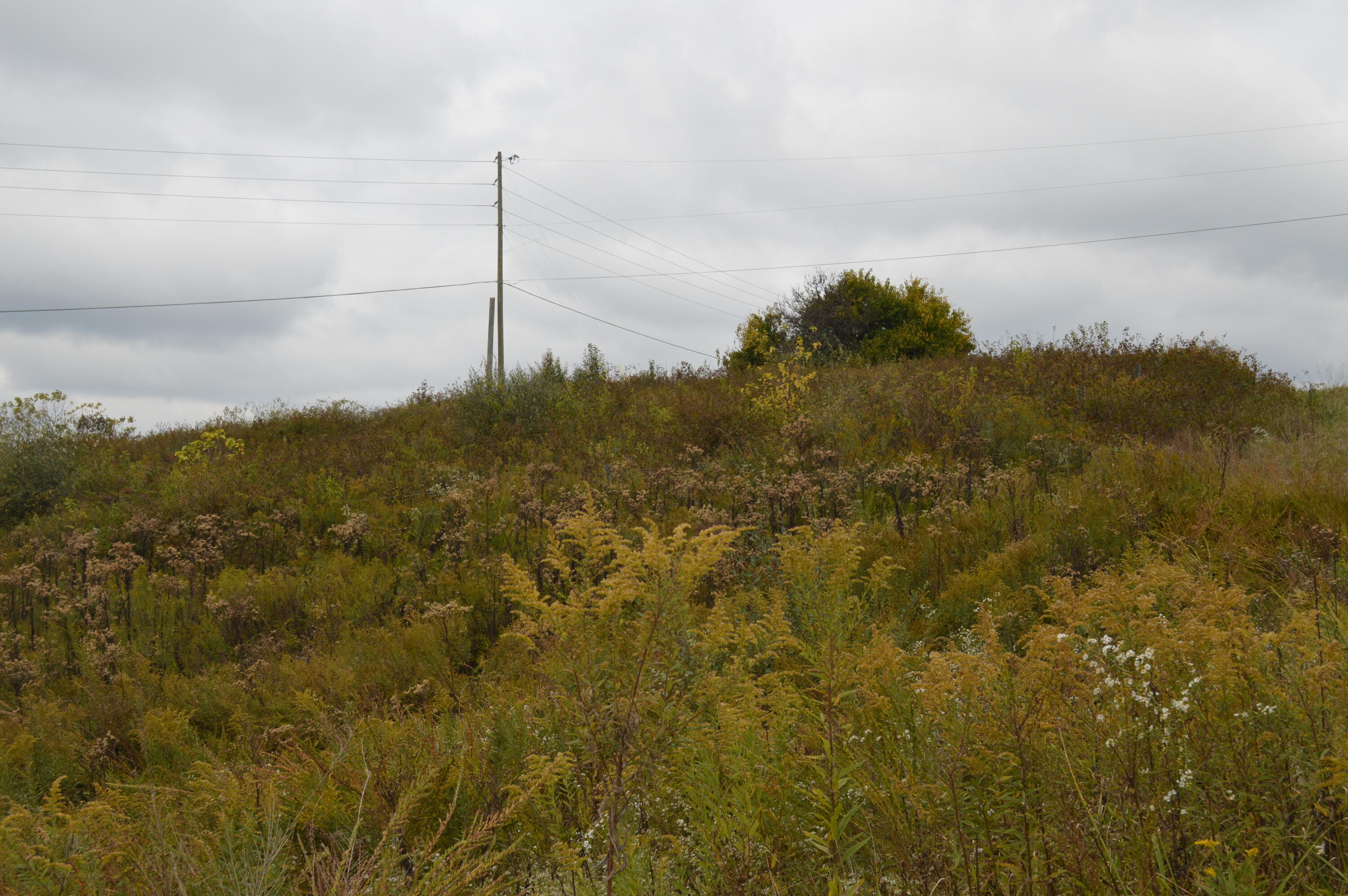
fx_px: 1571
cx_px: 674
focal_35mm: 42
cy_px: 448
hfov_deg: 46.4
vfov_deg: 31.8
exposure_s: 1/200
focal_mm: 28
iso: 100
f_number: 7.1
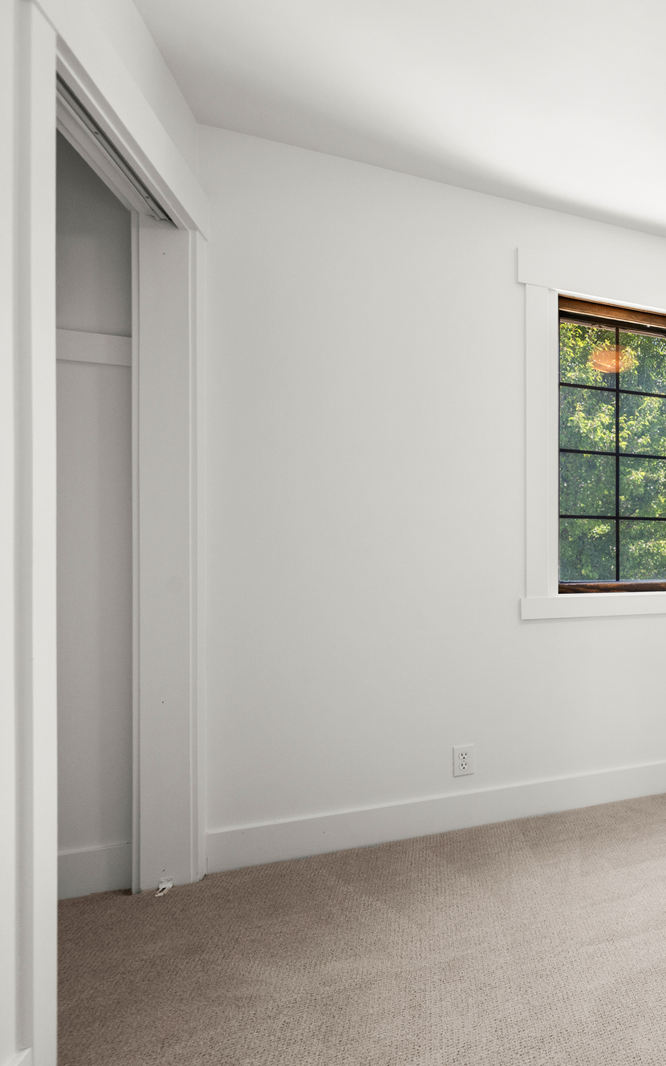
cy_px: 532
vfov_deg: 79.7
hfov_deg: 38.6
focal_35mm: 22
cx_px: 818
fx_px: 639
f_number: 7.1
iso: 500
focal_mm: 14
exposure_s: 1/10
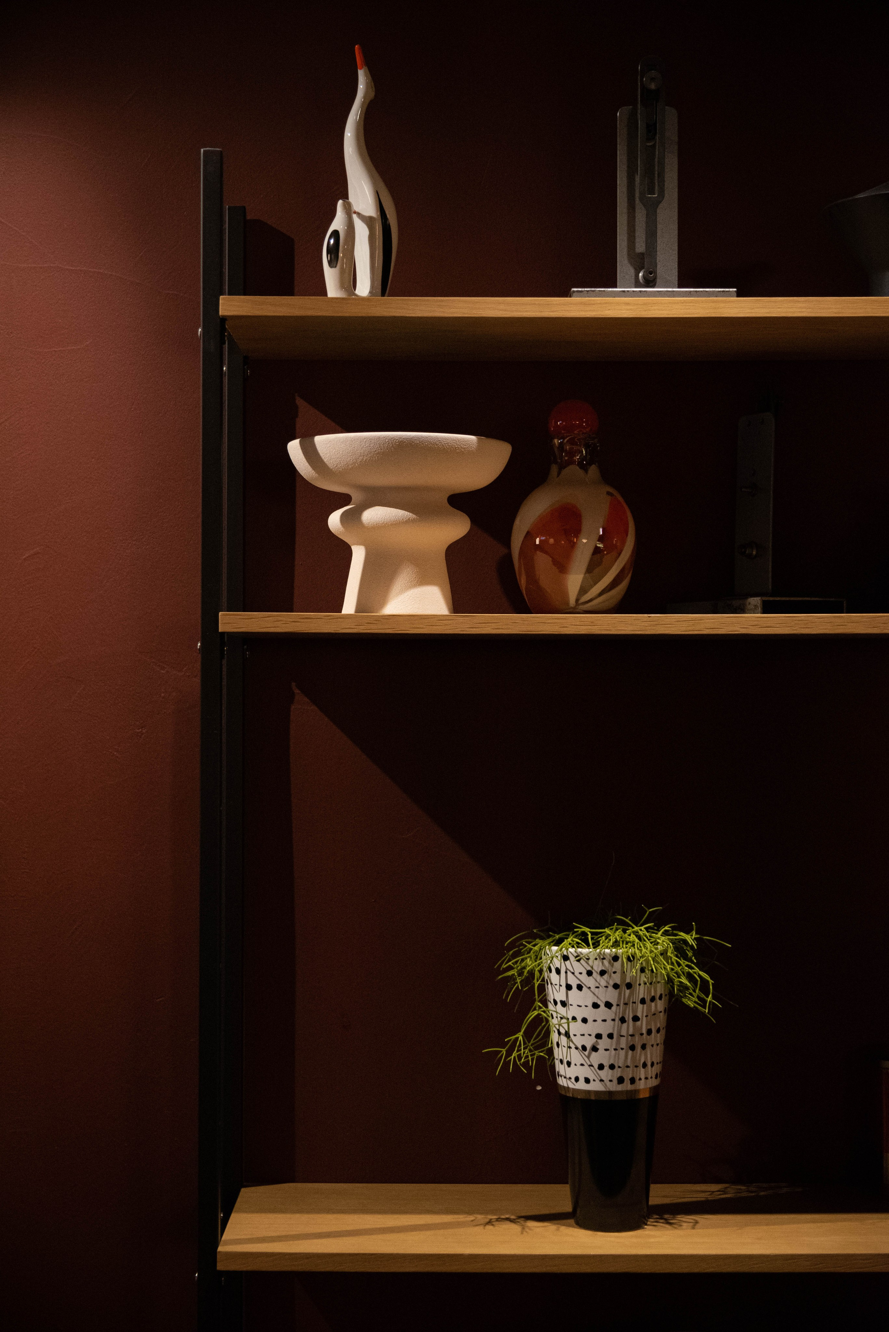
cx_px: 444
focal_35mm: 58
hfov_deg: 23.4
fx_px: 2146
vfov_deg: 34.5
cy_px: 666
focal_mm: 58
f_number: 4
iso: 5000
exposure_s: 1/160
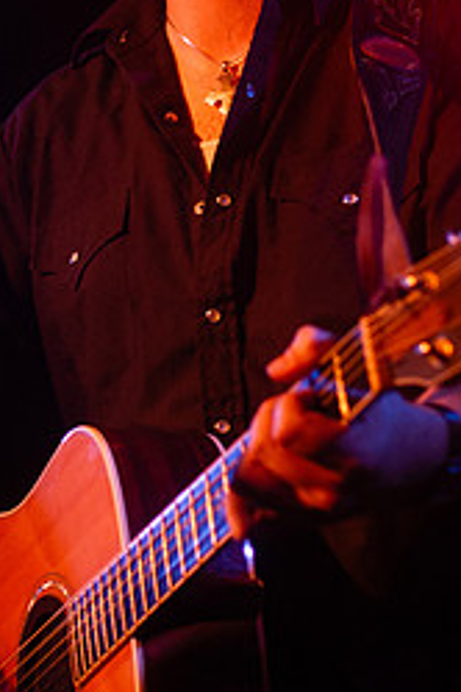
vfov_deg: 15.7
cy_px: 139
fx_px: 2497
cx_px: 212
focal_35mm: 130
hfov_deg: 10.5
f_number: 2.8
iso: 800
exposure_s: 1/60
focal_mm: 48
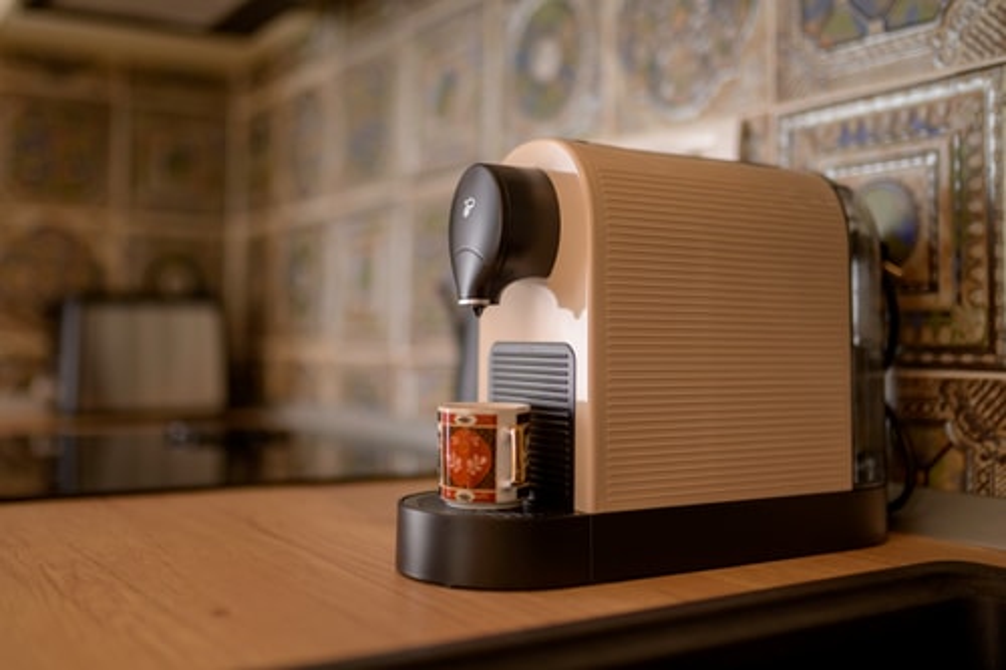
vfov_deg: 33.5
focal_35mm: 40
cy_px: 302
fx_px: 1113
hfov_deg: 48.6
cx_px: 472
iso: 200
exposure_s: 1/250
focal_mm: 35
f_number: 1.4
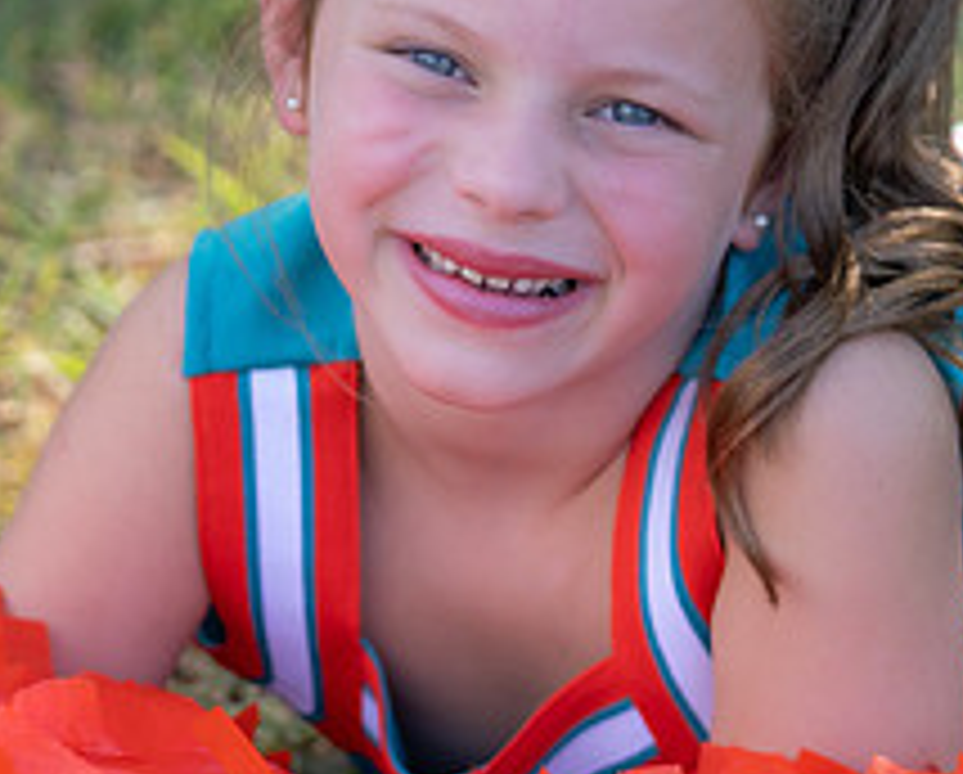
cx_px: 489
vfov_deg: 5.6
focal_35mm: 277
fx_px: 7909
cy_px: 279
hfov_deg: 7.0
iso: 100
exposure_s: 1/400
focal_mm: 91
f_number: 2.8
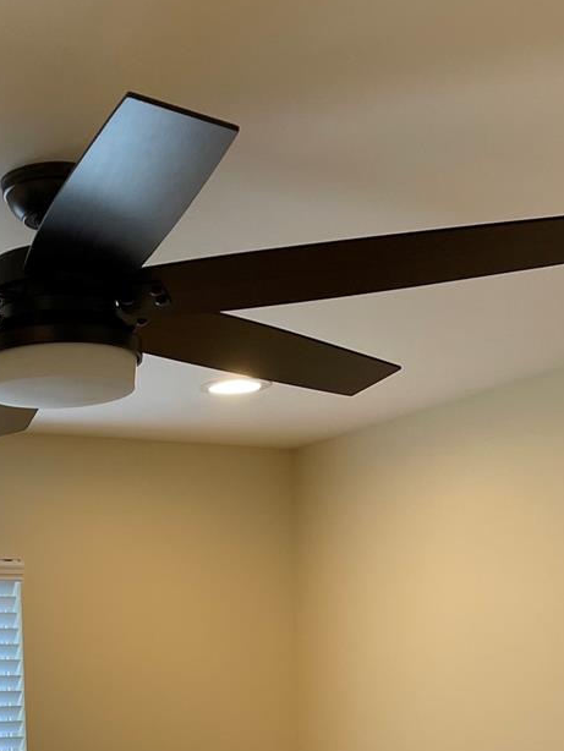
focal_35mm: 65
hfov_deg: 22.0
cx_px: 44
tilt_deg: -5.4
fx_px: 1411
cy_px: 867
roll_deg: +3.3
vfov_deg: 26.9
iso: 64
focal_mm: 5.1
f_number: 1.6
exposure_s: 1/120
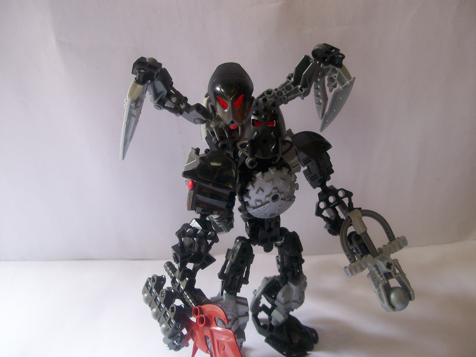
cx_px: 238
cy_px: 178
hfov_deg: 51.4
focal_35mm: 36
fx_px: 495
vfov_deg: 39.7
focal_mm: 6
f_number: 2.7
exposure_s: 1/55.3
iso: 80
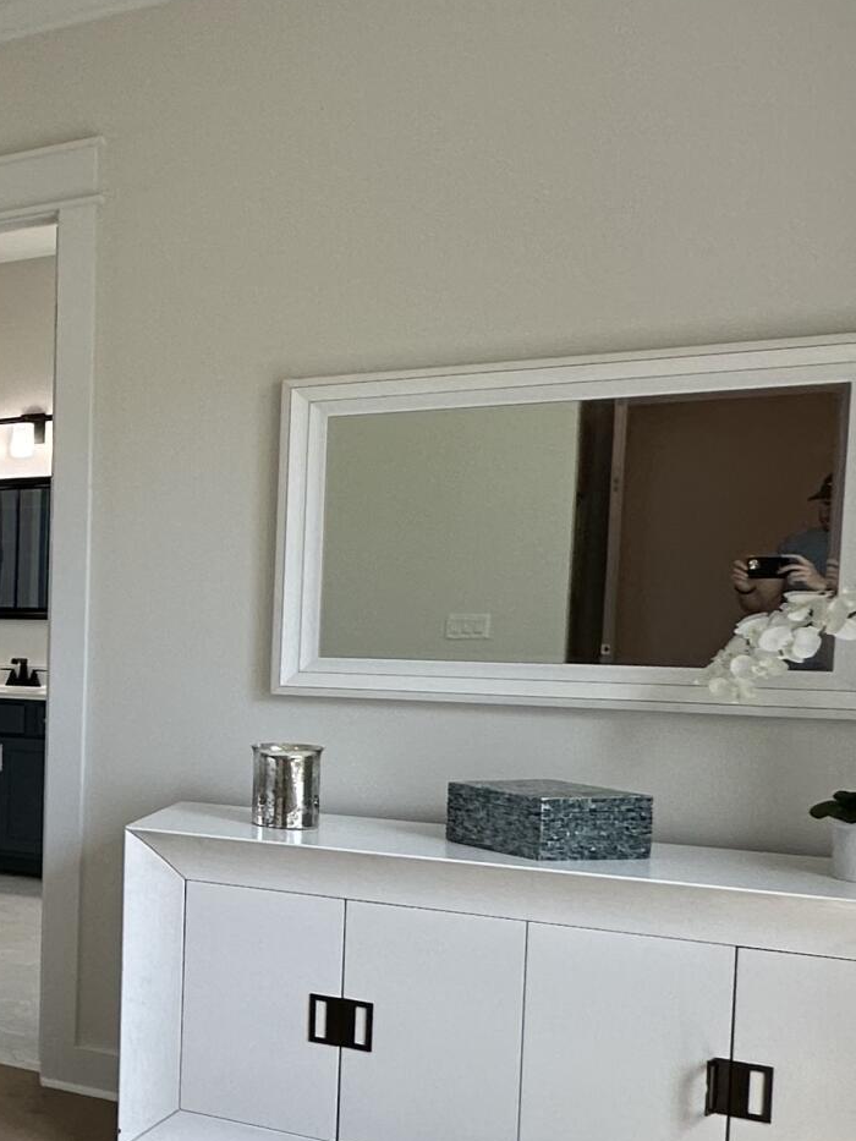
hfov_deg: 21.6
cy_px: 674
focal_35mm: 45
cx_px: -665
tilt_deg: -3.5
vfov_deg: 41.9
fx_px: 1483
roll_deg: -0.2
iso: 80
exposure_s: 1/120
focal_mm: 2.22
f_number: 2.2
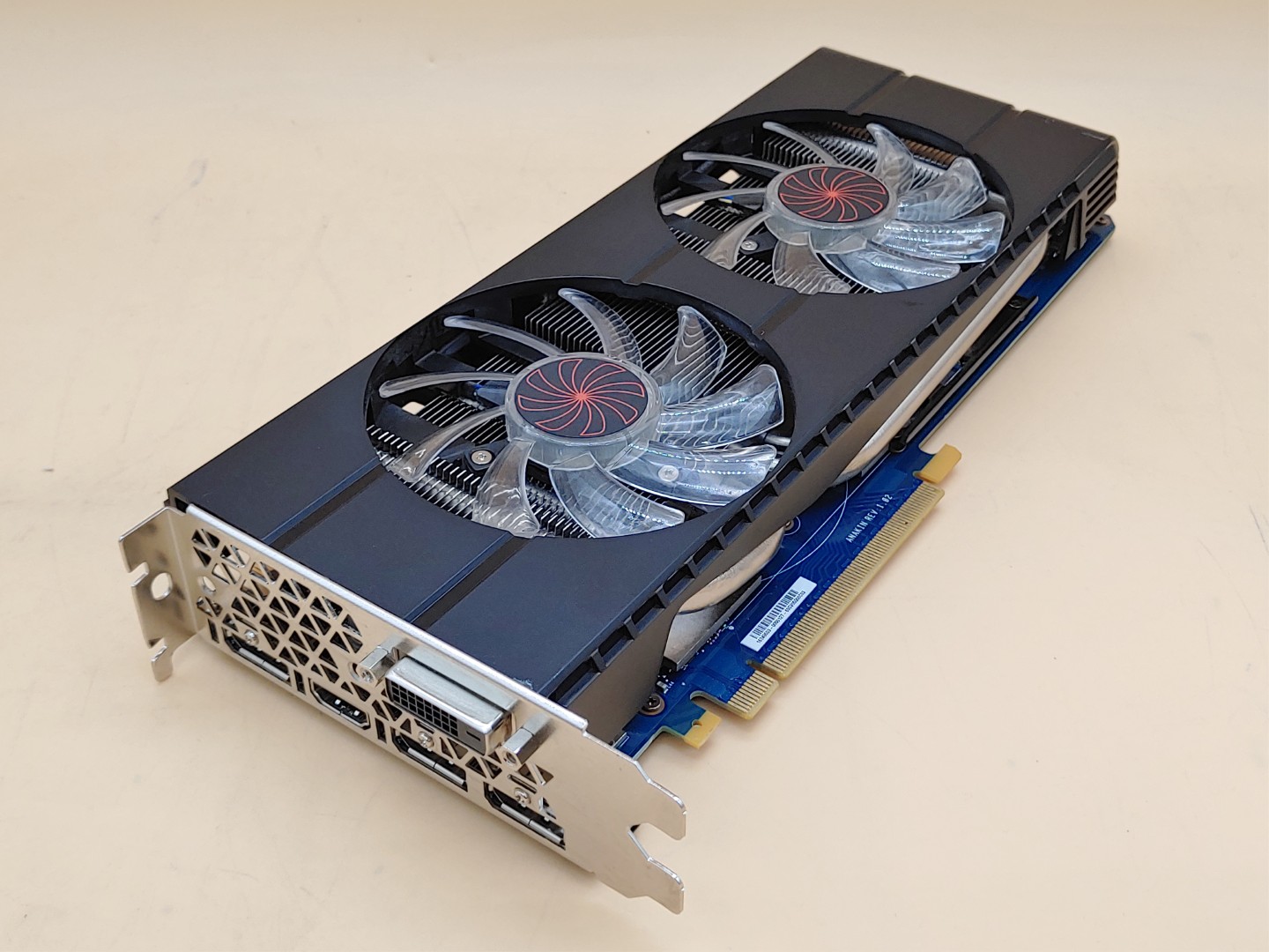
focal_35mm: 41
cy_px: 476
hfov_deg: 45.8
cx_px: 634
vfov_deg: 35.1
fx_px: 1503
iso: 50
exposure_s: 1/120
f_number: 1.8
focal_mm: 4.36
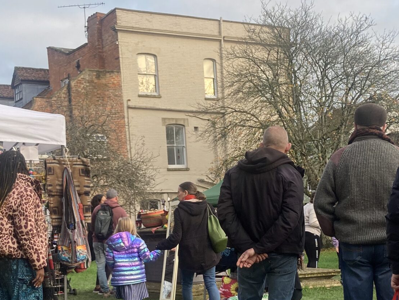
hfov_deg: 29.8
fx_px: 749
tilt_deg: +0.1
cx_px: 225
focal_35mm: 65
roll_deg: +2.4
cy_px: 227
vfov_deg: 22.4
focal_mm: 3.99
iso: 20
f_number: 1.8
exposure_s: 1/256
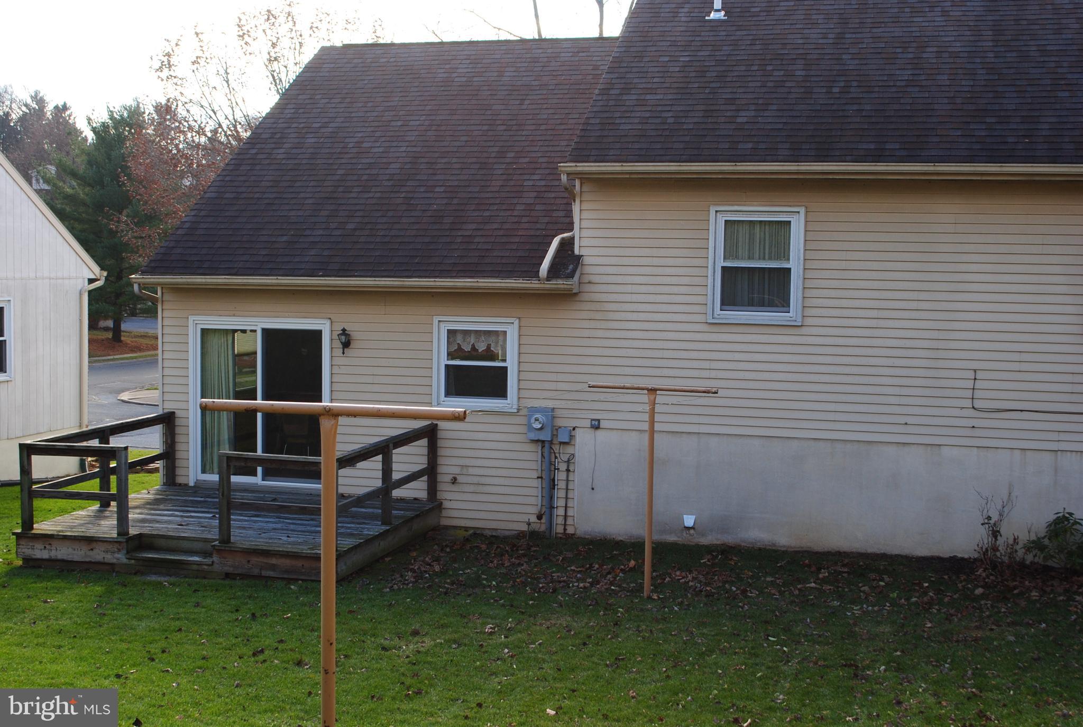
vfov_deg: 28.2
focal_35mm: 48
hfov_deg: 41.0
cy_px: 364
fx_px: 1447
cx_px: 542
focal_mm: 32
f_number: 8
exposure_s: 1/100
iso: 200
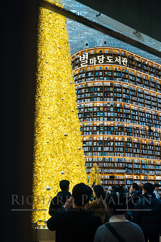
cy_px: 121
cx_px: 80
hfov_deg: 26.5
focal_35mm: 51
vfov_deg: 38.9
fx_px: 342
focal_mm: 34.2
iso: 1250
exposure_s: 1/125
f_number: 3.2
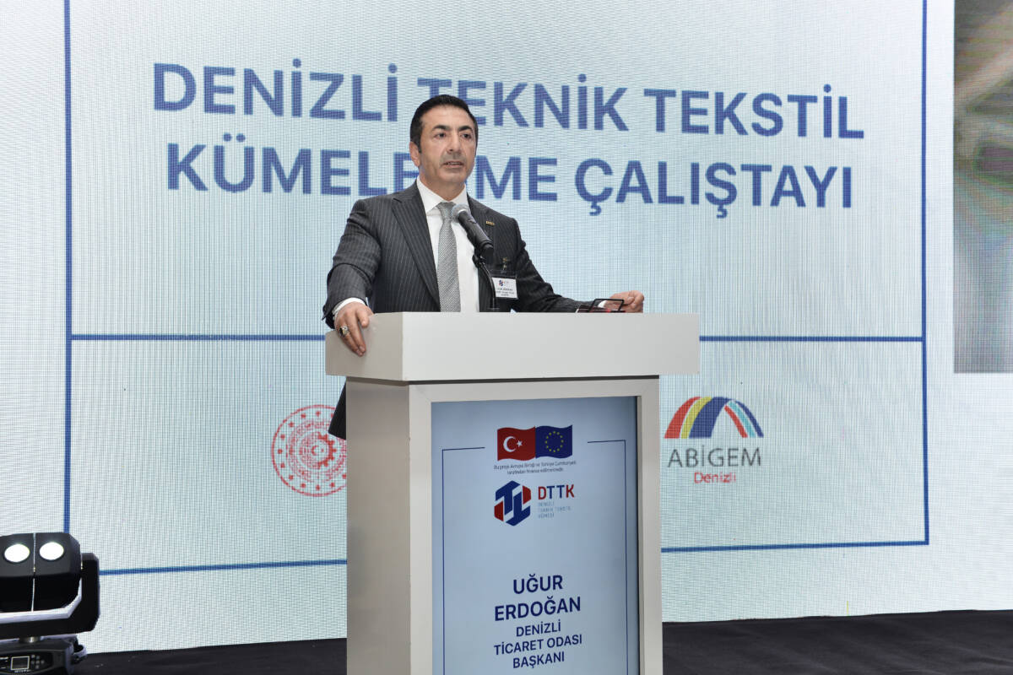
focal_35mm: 45
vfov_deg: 29.9
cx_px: 506
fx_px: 1266
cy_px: 338
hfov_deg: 43.6
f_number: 6.3
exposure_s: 1/60
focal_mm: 45
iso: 640
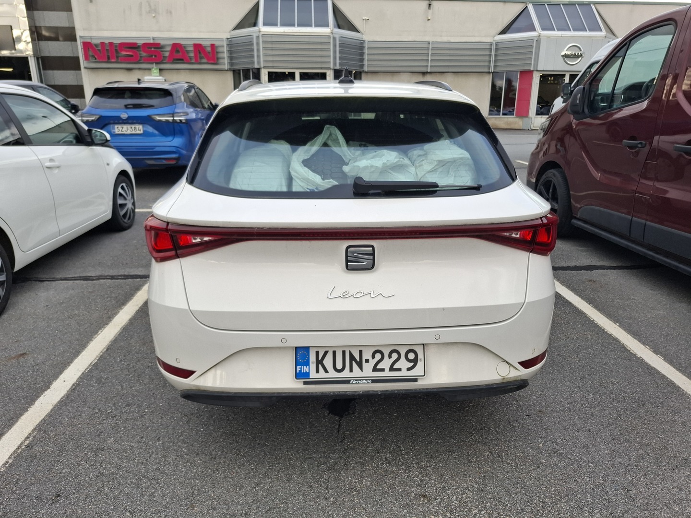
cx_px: 346
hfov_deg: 73.9
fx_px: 459
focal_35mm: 23
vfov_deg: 58.9
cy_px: 259
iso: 50
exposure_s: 1/328
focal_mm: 5.54
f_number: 1.8
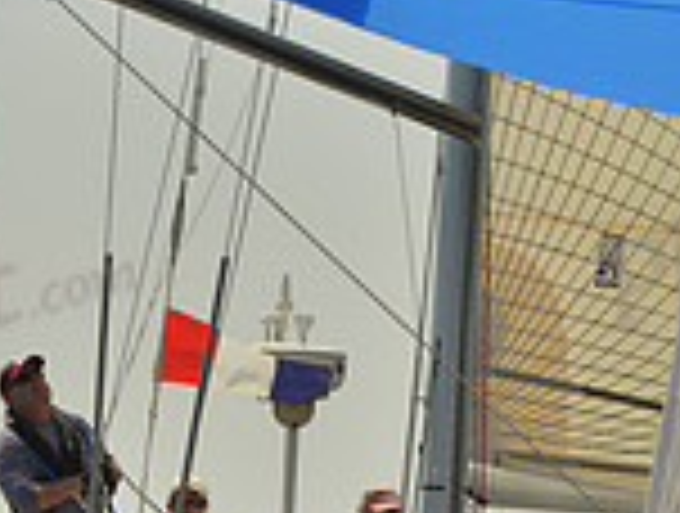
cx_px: 374
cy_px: 511
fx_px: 9432
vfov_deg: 3.1
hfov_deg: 4.1
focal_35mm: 479
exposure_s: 1/1250
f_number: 8
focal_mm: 130
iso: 200
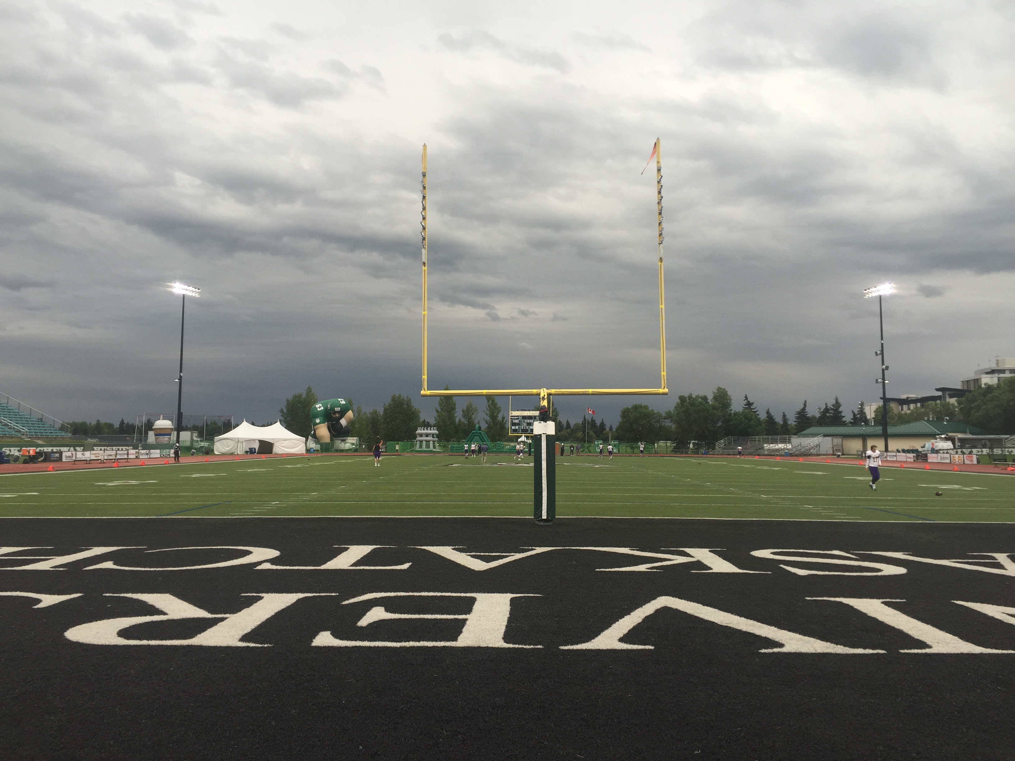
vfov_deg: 48.2
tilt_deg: +6.1
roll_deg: -0.8
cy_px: 380
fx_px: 850
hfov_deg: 61.7
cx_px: 508
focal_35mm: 29
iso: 32
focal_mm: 4.15
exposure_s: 1/120
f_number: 2.2
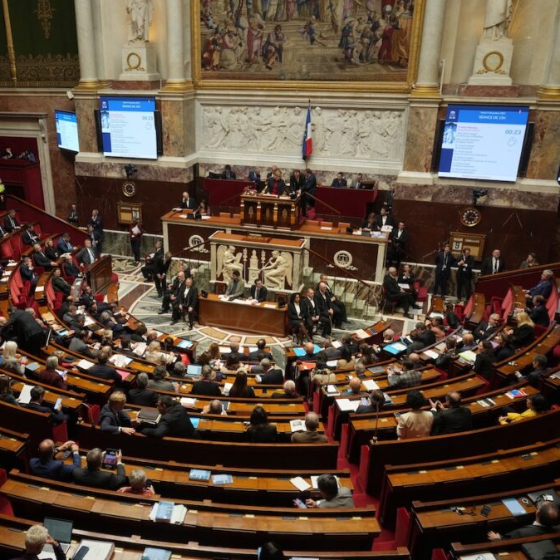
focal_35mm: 31
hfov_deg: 52.0
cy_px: 280
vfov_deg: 52.5
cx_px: 209
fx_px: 567
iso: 2000
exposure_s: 1/125
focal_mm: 24
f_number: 5.6
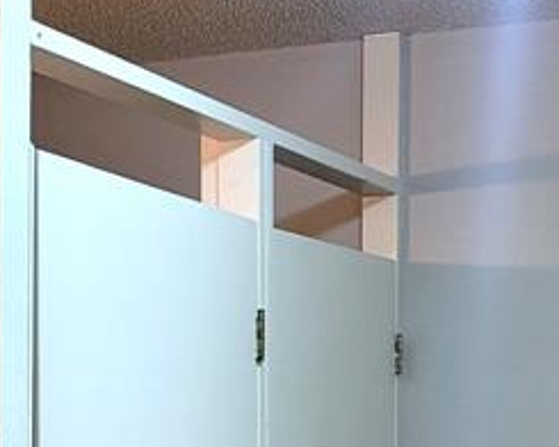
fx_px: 1754
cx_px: 125
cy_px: 519
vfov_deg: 14.1
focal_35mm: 106
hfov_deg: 18.0
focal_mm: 5.4
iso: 160
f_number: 1.8
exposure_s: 1/40
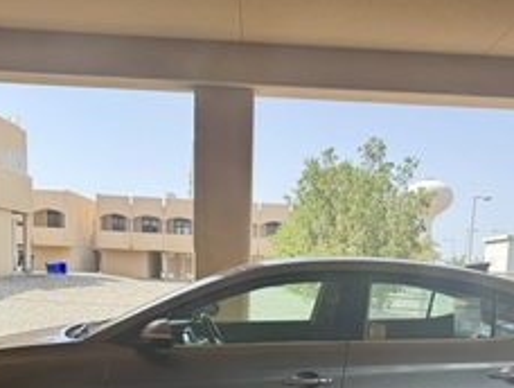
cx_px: 310
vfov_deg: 28.8
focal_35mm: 48
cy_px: 369
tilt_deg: -8.0
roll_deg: -1.7
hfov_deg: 39.4
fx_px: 714
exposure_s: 1/1488
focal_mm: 6.76
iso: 80
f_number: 1.78
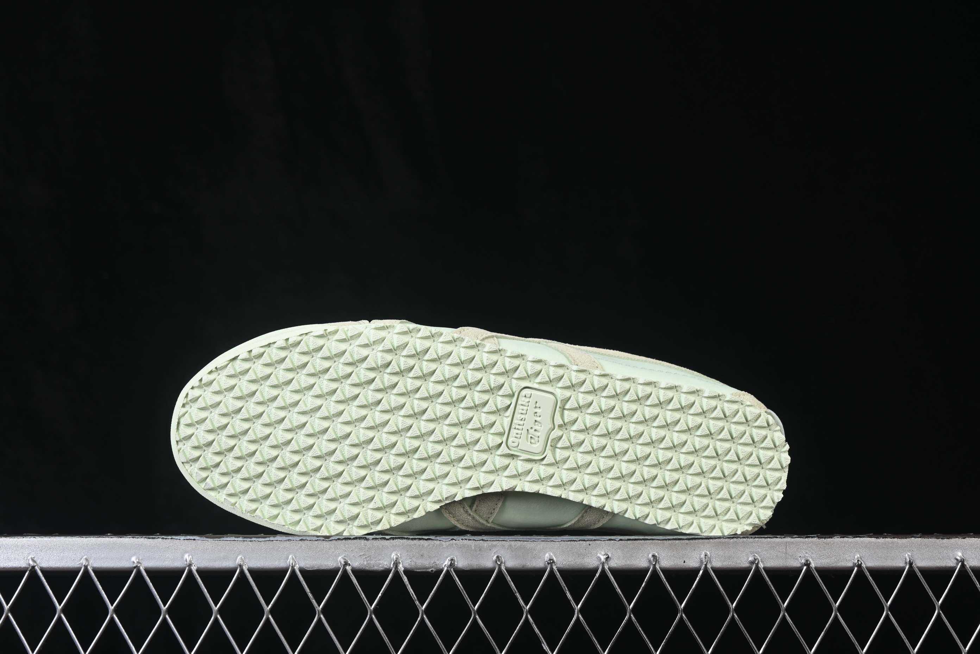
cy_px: 327
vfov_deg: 18.2
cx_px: 490
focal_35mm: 75
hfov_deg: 27.0
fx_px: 2042
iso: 160
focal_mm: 50
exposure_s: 1/80
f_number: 8
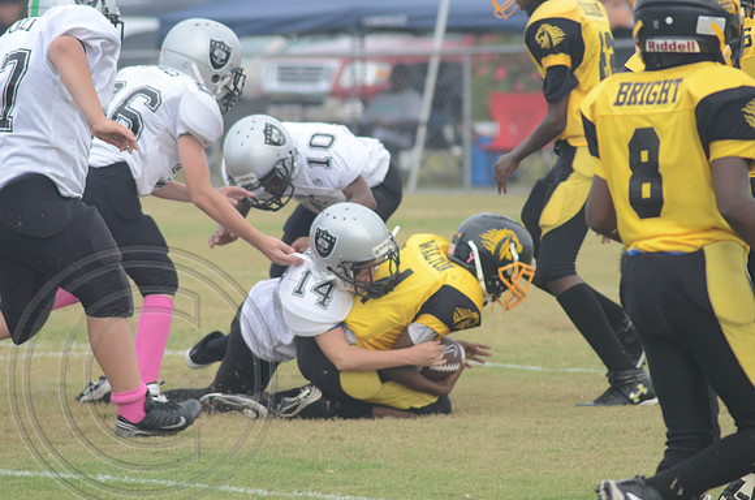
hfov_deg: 6.9
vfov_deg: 4.6
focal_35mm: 300
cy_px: 250
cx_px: 378
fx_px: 6278
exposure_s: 1/640
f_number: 5.6
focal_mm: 200
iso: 400
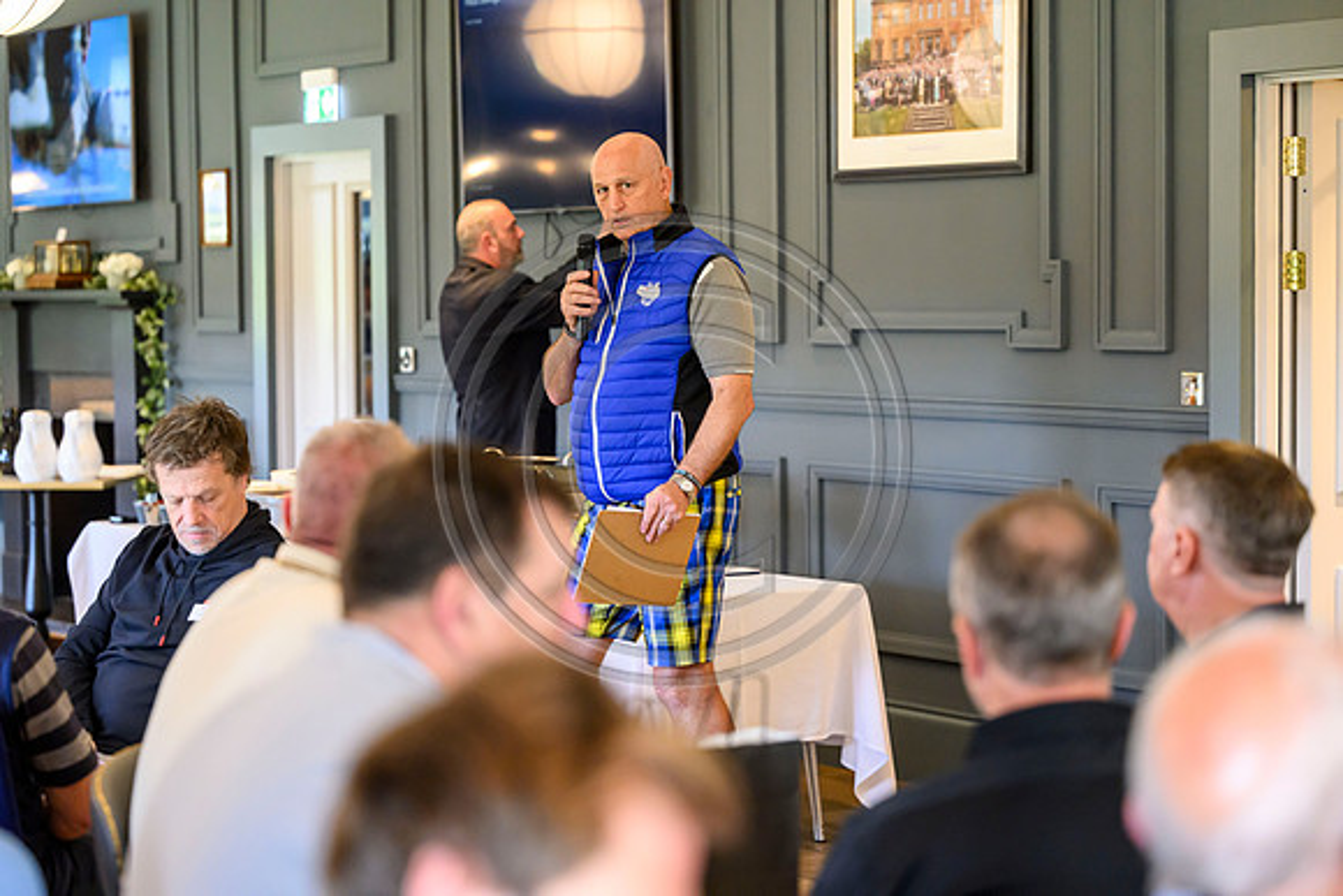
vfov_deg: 15.0
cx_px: 672
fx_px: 3395
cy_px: 448
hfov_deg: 22.4
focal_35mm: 91
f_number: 2.8
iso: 5000
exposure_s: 1/320
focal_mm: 91
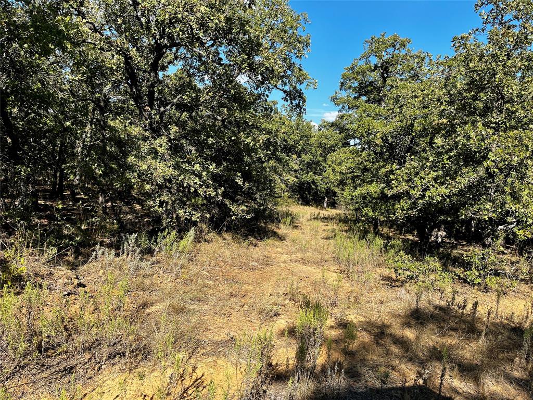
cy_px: 200
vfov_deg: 53.1
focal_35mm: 26
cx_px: 266
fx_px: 400
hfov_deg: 67.3
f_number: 1.6
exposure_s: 1/2137
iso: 50
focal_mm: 5.1
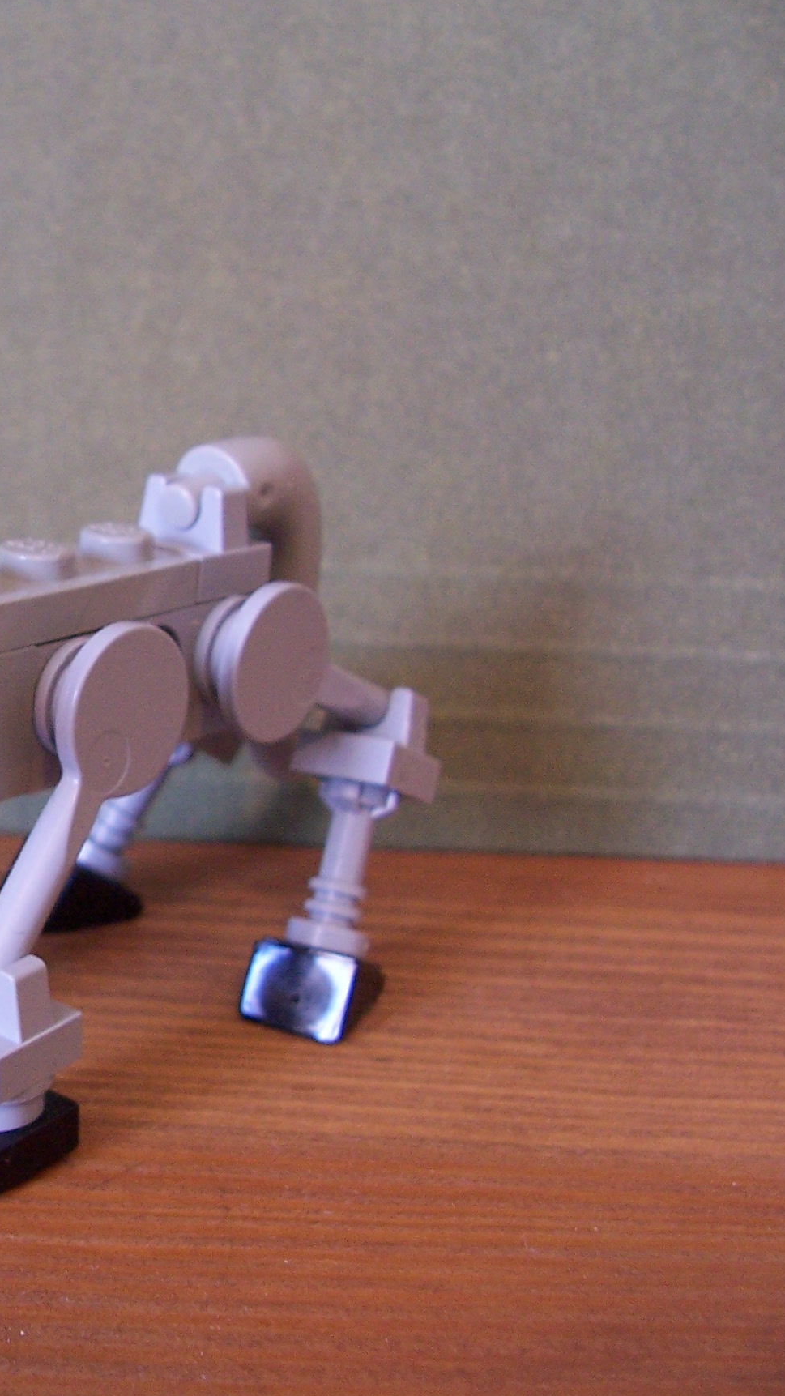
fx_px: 1888
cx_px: -118
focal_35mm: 51
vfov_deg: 40.6
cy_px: 698
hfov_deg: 22.0
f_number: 2.8
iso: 140
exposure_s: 1/15
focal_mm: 6
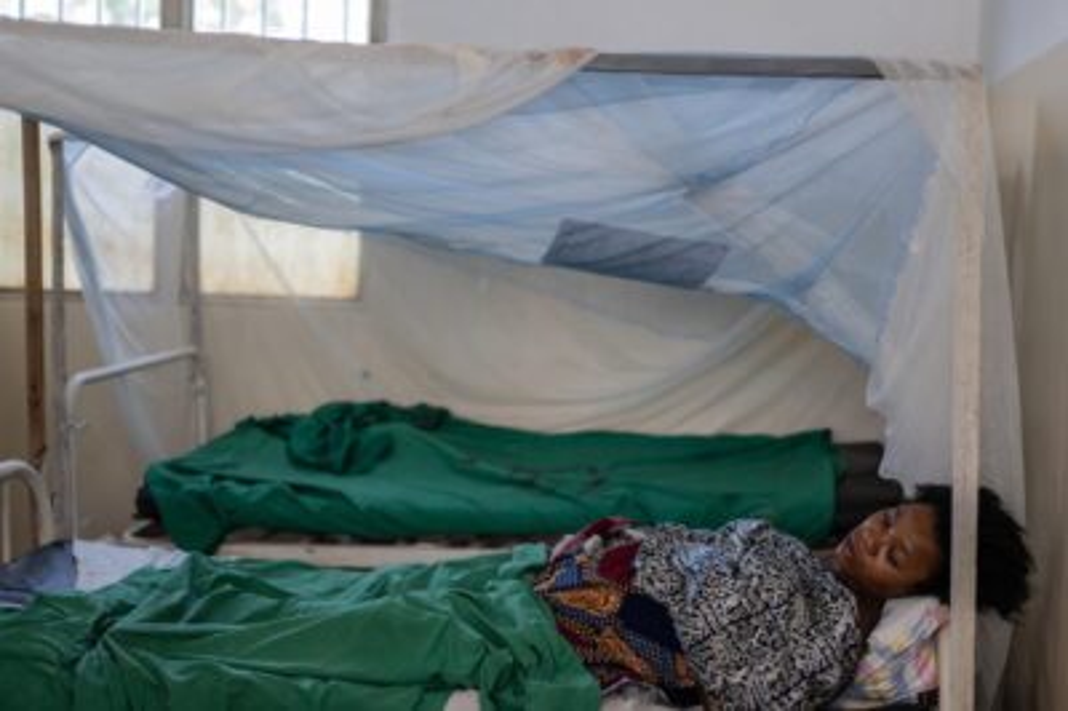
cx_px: 534
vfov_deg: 25.9
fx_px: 1541
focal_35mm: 52
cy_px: 356
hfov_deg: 38.2
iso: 500
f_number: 1.4
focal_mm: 35
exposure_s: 1/320
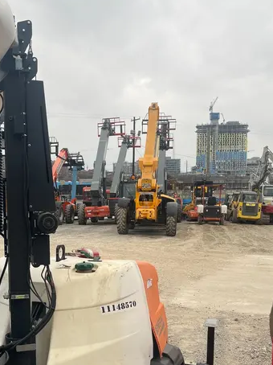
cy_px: 237
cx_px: 87
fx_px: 442
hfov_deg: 33.9
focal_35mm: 42
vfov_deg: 44.3
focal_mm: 5.1
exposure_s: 1/928
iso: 50
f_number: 1.6
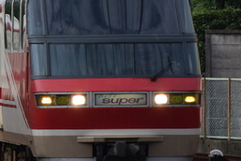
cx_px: -116
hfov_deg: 2.0
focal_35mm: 1026
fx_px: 6876
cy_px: 24
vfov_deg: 1.3
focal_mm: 220
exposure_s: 1/640
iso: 100
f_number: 5.3
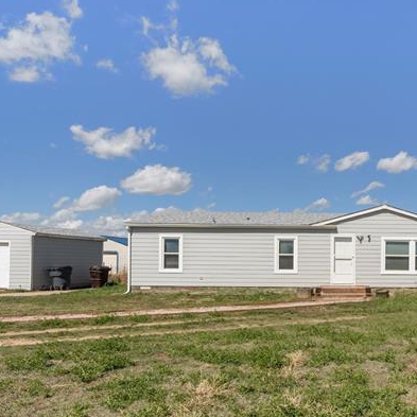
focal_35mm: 31
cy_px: 264
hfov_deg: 47.6
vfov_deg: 51.9
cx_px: 369
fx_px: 422
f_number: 8
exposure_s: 1/2500
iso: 500
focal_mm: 14
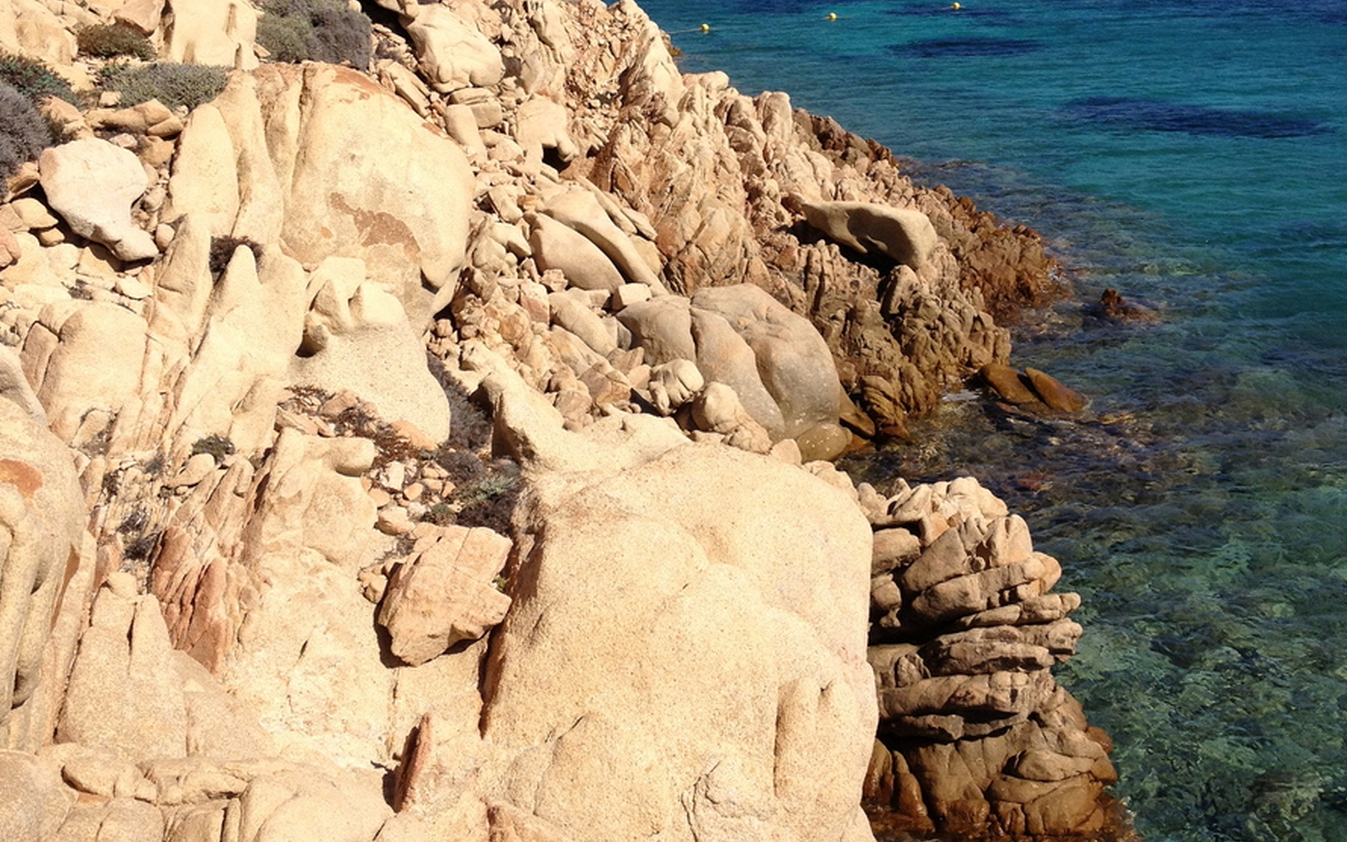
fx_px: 1835
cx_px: 678
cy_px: 241
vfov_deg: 25.6
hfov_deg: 40.3
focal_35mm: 50
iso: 64
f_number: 2.4
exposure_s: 1/2762
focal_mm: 4.28
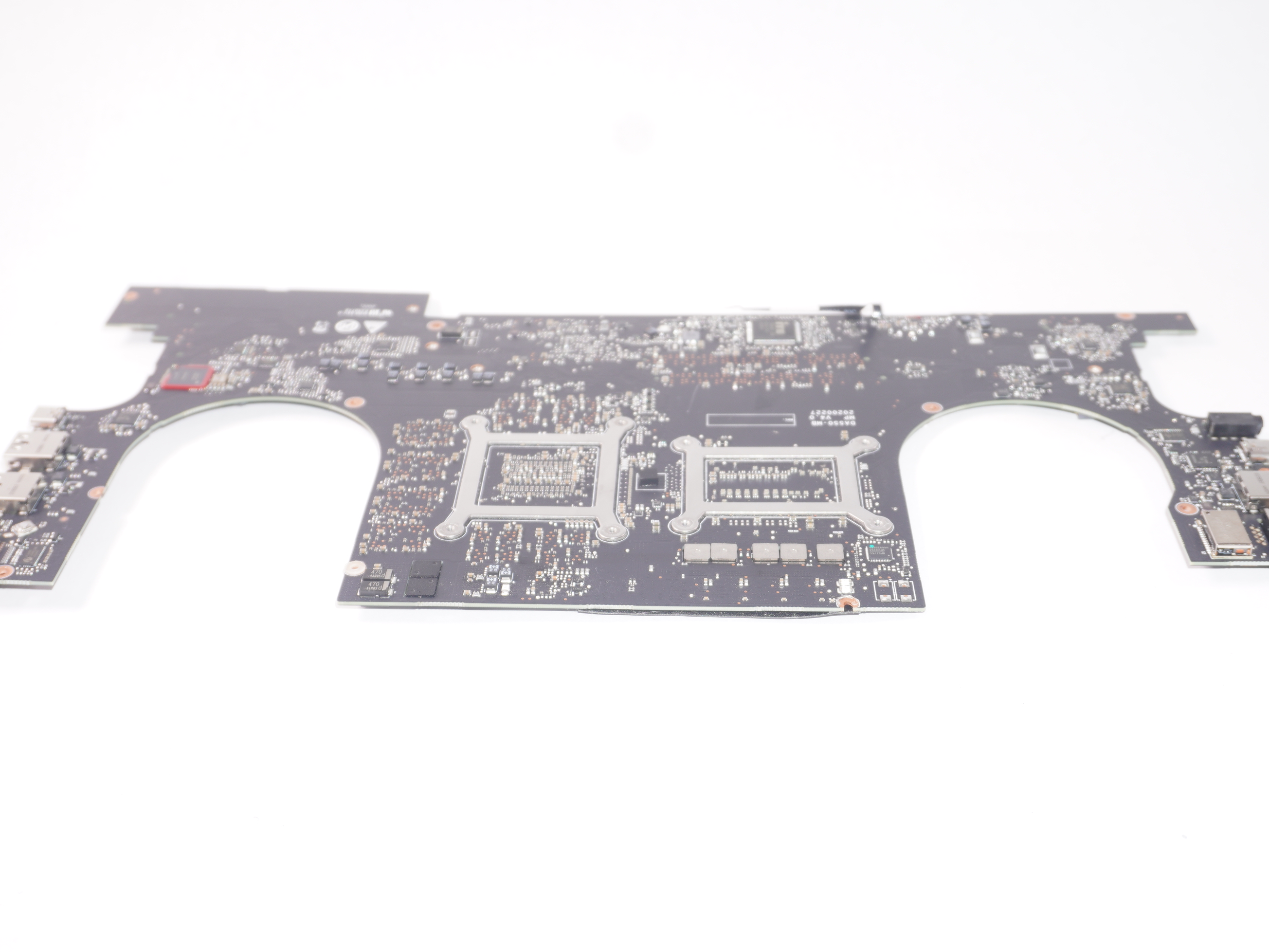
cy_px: 477
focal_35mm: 42
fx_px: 1523
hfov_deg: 45.2
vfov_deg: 34.7
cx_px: 646
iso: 100
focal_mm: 25
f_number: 5.6
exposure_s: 1/60
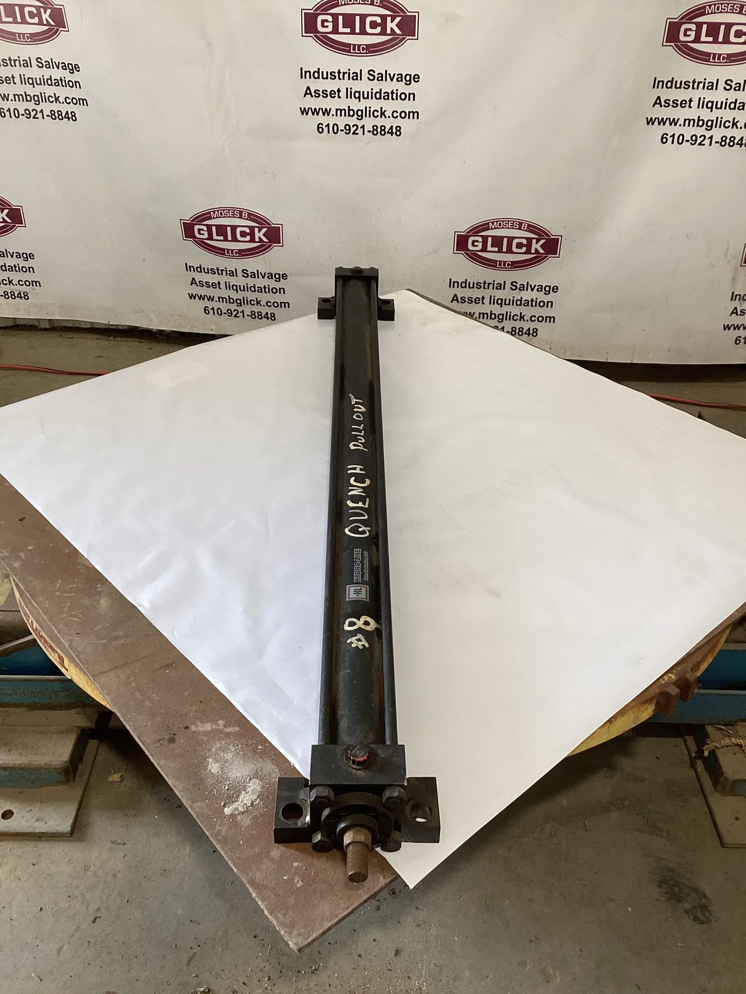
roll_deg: +0.6
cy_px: 497
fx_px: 891
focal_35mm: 31
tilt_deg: -34.8
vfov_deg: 58.4
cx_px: 373
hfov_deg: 45.4
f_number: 2.4
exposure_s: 1/50
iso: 64
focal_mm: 3.3
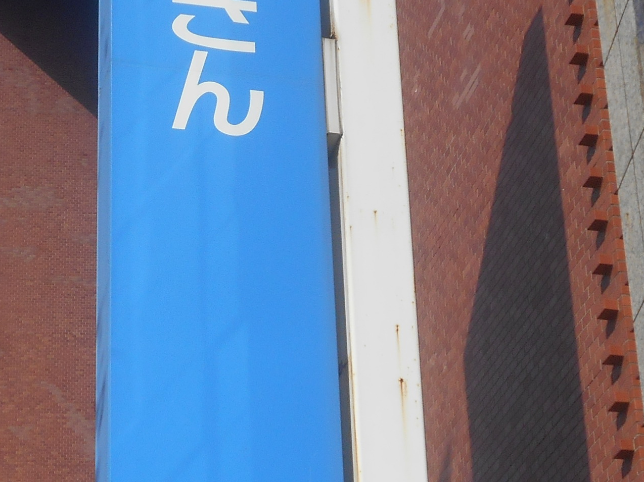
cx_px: 164
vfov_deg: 11.8
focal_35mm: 126
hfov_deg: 15.6
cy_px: 188
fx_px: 2344
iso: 80
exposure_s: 1/800
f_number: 4.2
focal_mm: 7.7
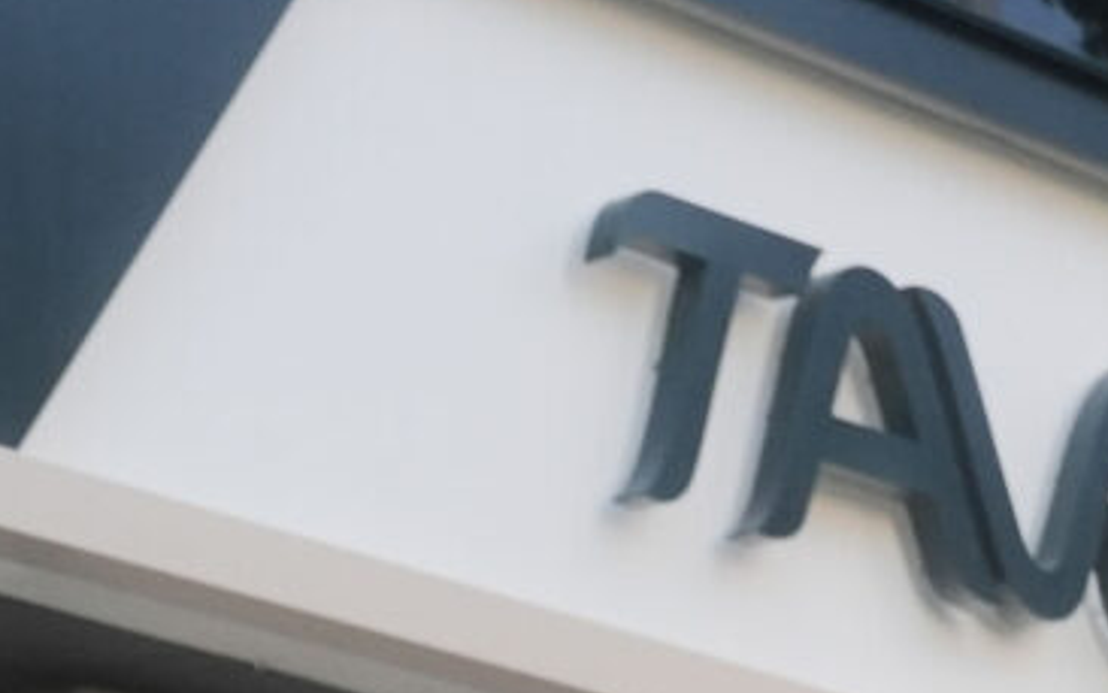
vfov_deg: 5.1
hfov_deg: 8.2
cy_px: 2562
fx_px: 7038
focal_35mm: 233
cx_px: -1659
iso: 500
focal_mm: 21.8
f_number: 2.8
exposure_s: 1/160
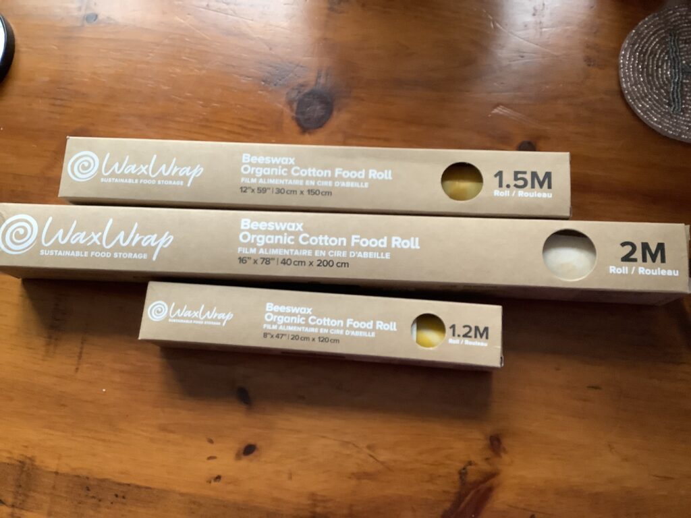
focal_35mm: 31
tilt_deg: -76.8
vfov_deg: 45.4
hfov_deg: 58.4
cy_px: 259
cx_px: 346
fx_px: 619
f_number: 2.4
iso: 200
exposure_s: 1/50
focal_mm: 3.3
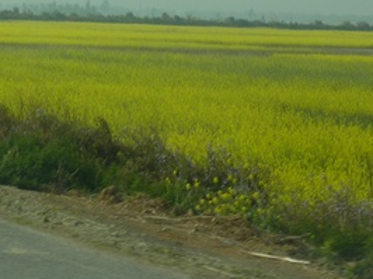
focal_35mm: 164
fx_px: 1766
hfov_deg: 12.0
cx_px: 21
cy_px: -48
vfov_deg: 8.9
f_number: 5
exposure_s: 1/400
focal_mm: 11
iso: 80
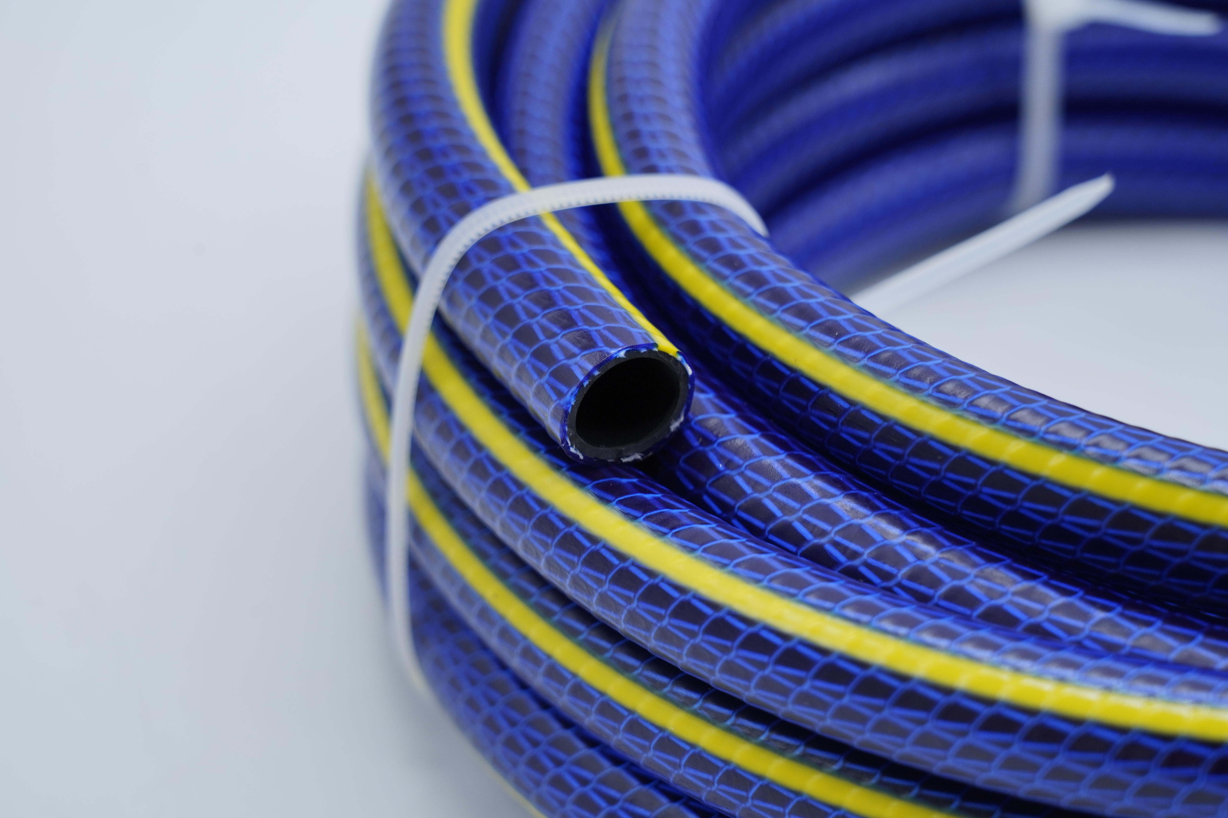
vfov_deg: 13.0
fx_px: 3581
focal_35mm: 105
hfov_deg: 19.5
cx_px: 614
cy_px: 409
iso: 500
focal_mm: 105
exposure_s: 1/100
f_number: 8
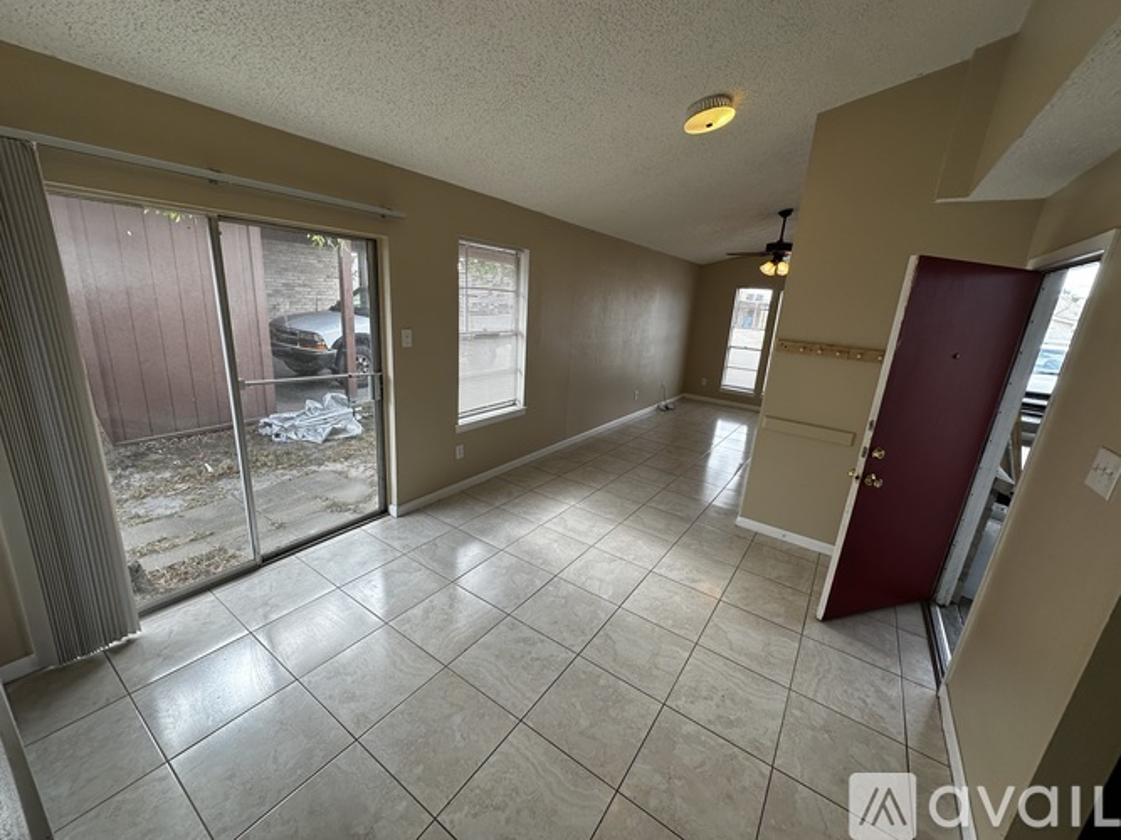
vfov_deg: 85.7
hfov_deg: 102.1
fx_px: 453
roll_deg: -3.4
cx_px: 560
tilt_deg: -15.7
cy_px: 420
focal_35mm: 14
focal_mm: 2.22
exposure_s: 1/161
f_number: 2.2
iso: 40
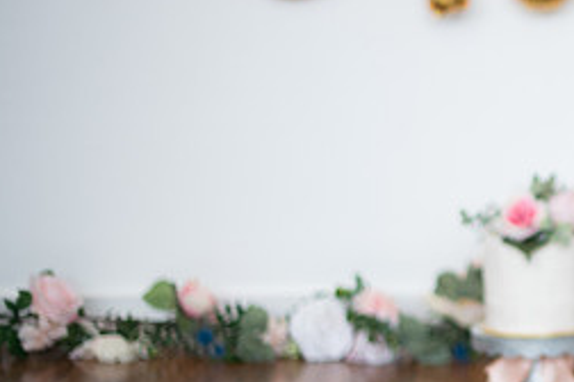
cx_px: 648
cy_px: 217
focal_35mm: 117
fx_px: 1865
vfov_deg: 11.7
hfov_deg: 16.9
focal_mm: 50
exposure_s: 1/320
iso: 200
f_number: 1.4
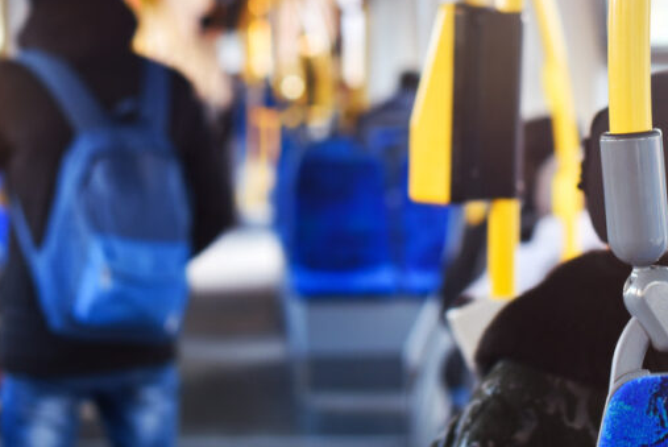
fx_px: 1876
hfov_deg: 20.1
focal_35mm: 101
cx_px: 216
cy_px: 22
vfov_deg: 13.4
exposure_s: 1/200
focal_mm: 50
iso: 900
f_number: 2.5
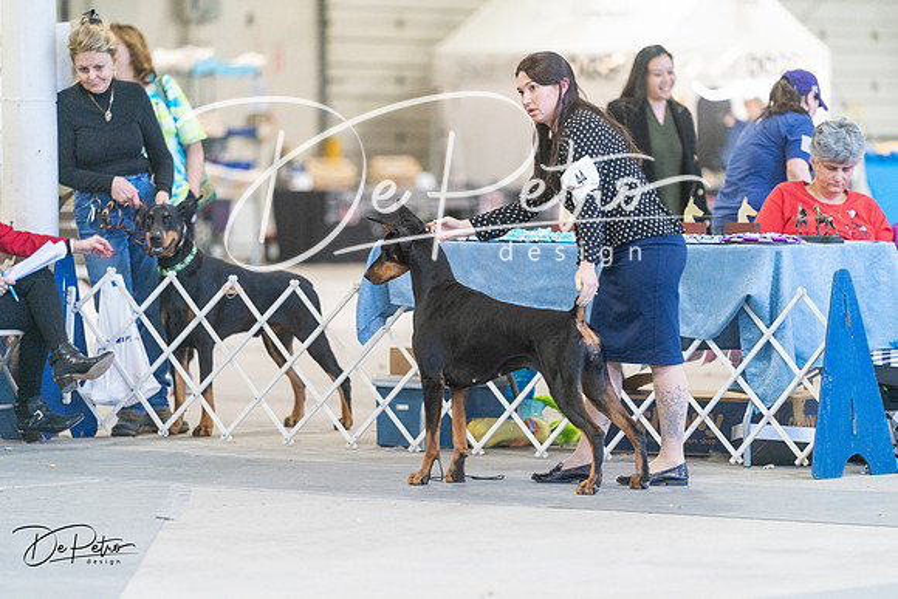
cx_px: 449
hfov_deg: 10.3
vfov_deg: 6.9
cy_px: 300
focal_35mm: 200
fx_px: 4990
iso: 5000
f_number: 2.8
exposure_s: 1/320
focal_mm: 200
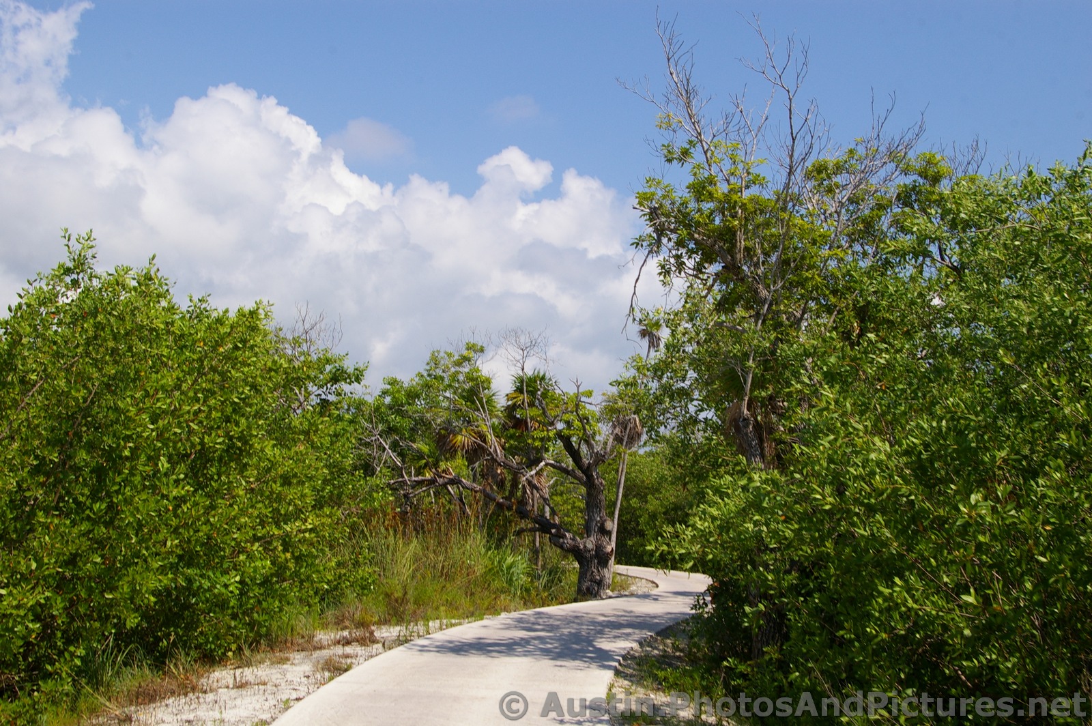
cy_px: 363
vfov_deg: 31.8
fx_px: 1273
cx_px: 546
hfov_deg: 46.4
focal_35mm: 42
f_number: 11
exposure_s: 1/250
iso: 200
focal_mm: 28
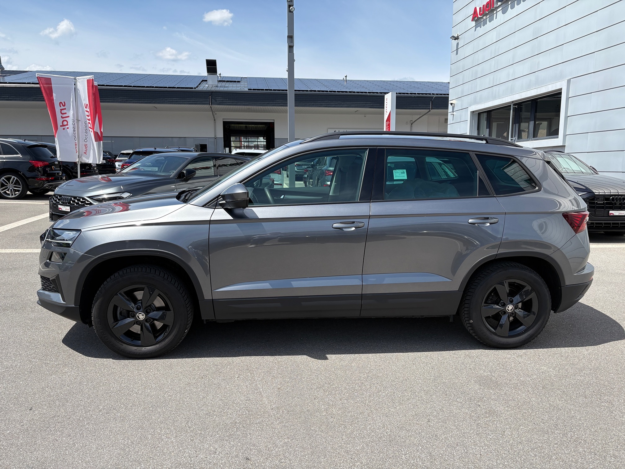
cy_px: 234
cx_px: 312
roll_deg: +0.7
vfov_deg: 53.1
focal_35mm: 26
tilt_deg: -7.0
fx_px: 469
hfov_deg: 67.3
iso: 50
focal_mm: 5.96
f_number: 1.6
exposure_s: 1/2451
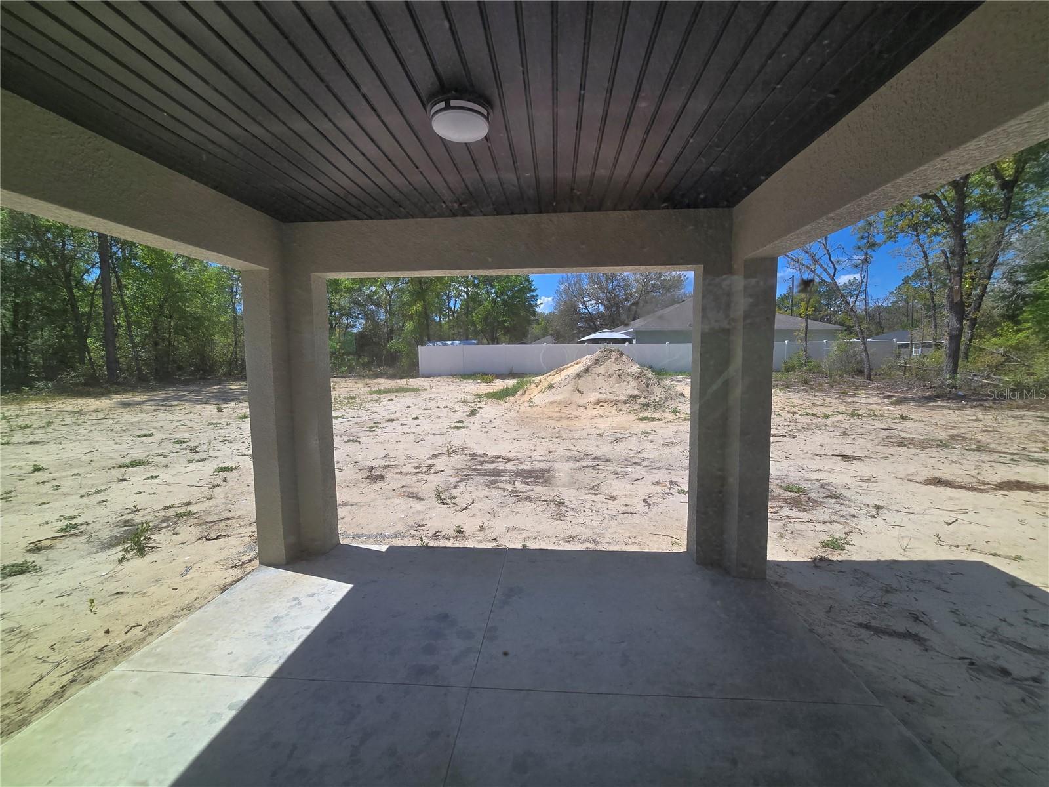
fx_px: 394
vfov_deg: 89.9
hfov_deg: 106.2
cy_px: 394
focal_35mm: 13
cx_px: 524
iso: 50
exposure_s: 1/1339
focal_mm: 2.2
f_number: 2.2
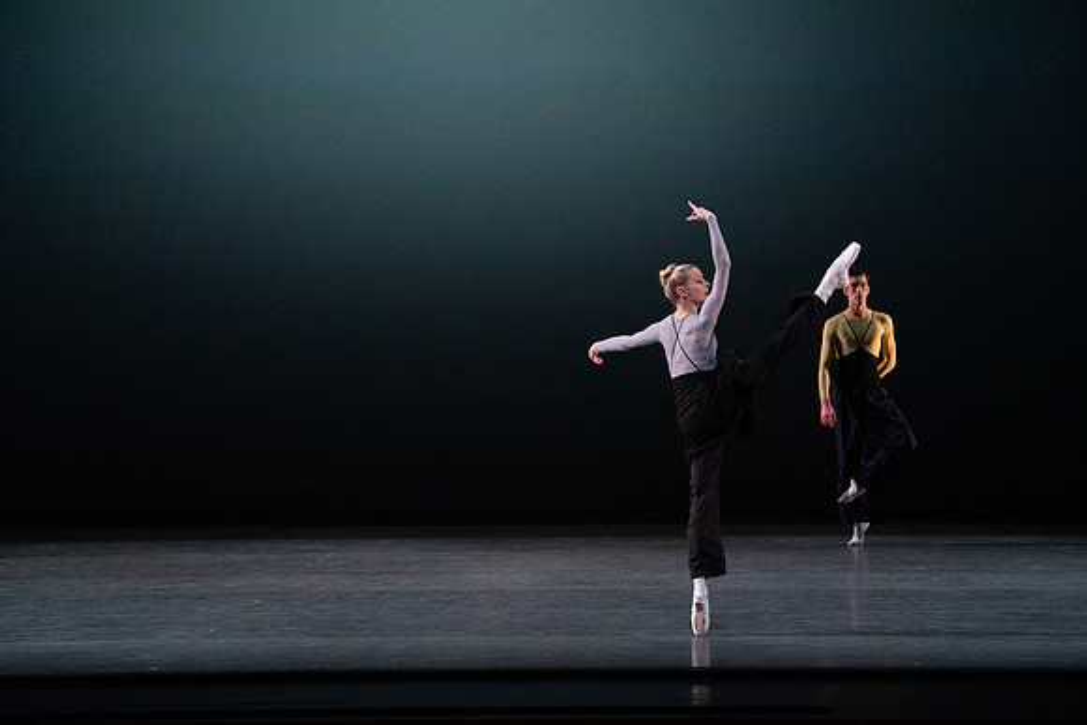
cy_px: 362
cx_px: 544
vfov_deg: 8.8
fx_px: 4711
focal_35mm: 156
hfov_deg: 13.2
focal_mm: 156
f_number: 8
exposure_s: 1/500
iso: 12800
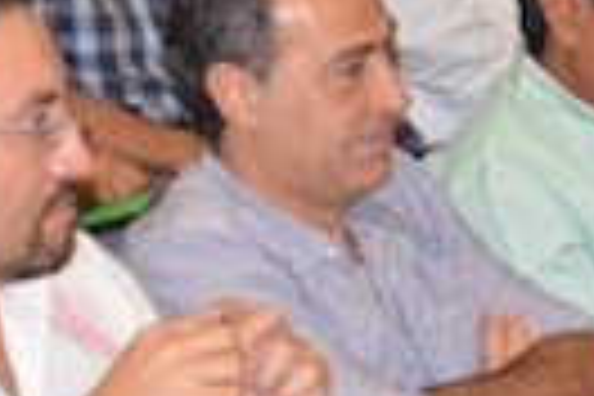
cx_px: 842
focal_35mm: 255
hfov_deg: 7.9
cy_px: 196
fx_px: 4205
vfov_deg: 5.4
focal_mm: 45
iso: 800
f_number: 5.6
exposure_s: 1/60
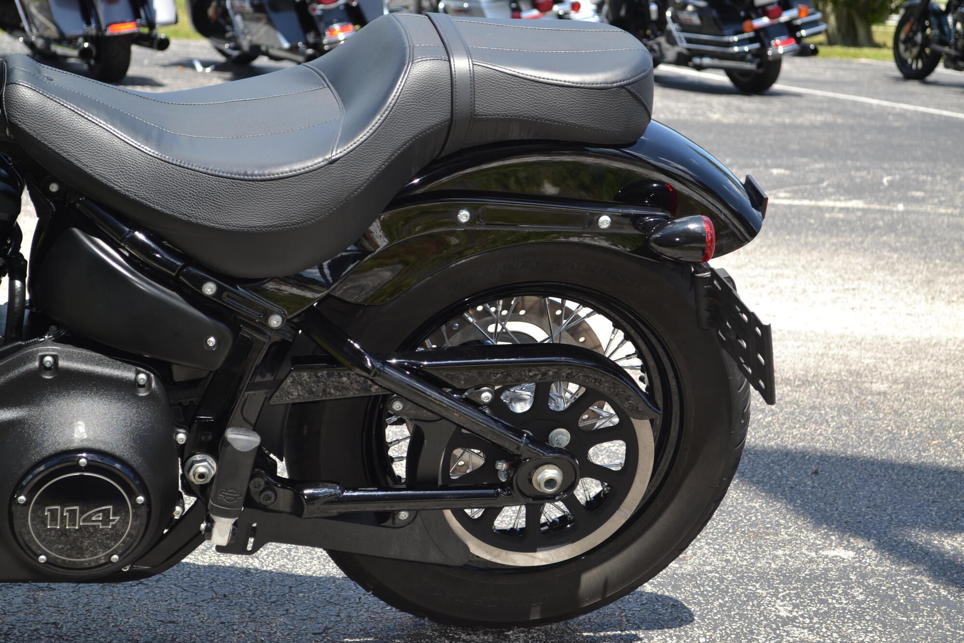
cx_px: 482
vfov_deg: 18.9
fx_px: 1928
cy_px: 322
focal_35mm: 72
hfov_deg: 28.1
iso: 100
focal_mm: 48
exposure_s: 1/200
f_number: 5.3
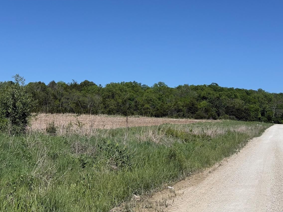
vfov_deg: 27.0
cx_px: 140
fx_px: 441
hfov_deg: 35.5
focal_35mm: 54
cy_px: 116
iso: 64
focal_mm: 6.76
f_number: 1.78
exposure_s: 1/6536
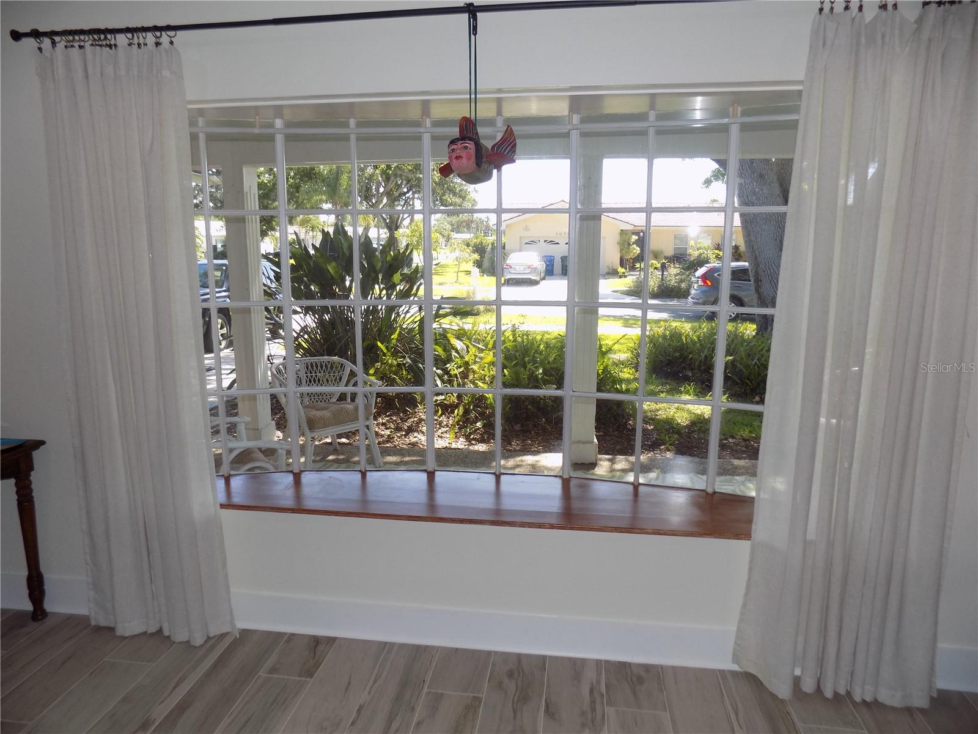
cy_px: 367
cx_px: 489
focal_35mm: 23
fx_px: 650
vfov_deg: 58.9
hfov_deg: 73.9
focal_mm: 4
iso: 80
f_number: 3.1
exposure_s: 1/125
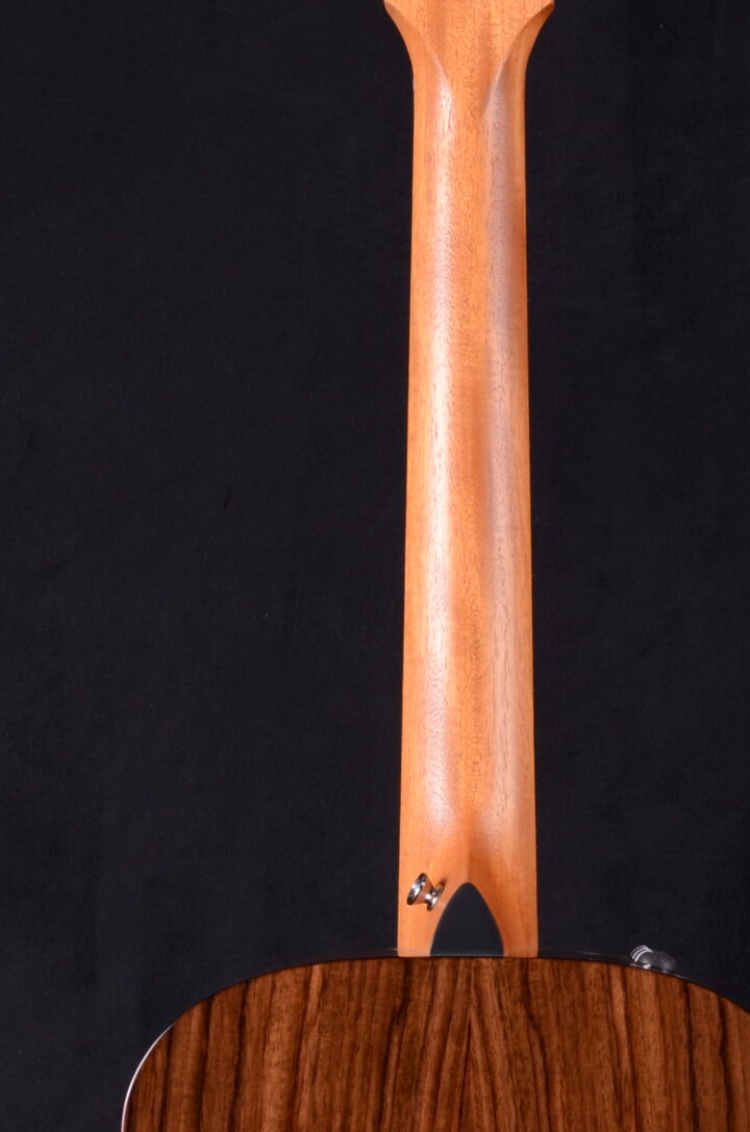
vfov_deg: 18.0
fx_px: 3547
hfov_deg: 12.1
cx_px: 475
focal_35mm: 113
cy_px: 916
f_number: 13
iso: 200
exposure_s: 1/200
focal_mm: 32
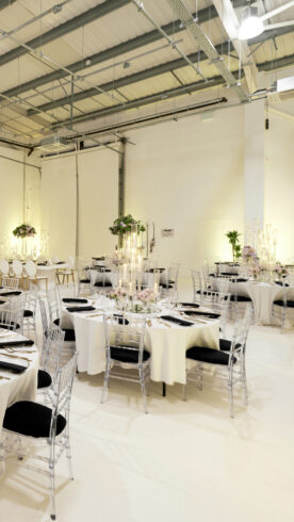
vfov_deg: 78.7
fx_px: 318
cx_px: -34
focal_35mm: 23
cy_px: 267
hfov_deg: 39.7
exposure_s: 1/1.59
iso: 200
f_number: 14
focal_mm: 14
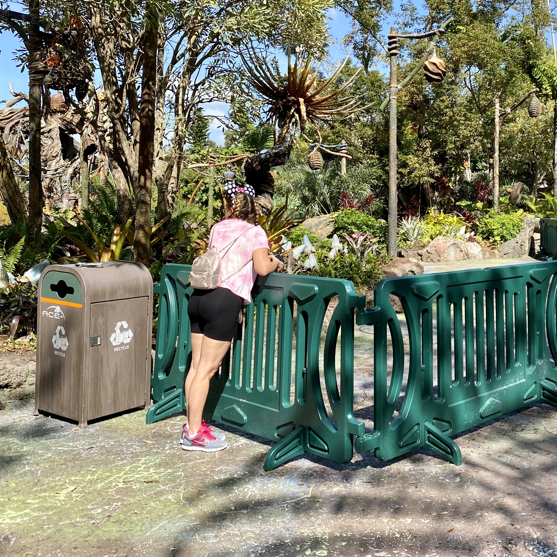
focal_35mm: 40
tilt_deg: +0.8
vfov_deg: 41.6
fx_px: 728
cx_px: 413
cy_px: 211
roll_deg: +0.2
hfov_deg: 40.7
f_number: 1.8
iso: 32
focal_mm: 4.25
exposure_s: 1/1412
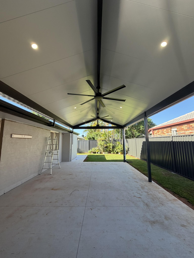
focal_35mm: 14
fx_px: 105
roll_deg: +0.8
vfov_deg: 102.1
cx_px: 97
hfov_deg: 85.7
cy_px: 129
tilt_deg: +7.5
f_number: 2.2
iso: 50
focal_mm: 2.22
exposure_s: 1/178
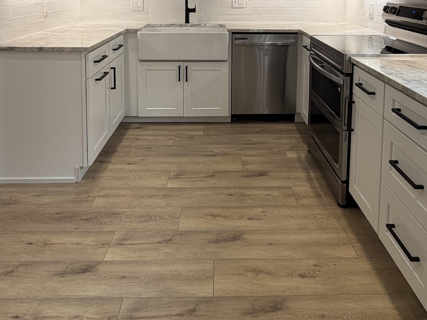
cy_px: 8
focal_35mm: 30
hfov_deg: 59.9
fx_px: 370
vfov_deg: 41.4
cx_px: 226
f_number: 2.2
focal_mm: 2.22
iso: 64
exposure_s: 1/120
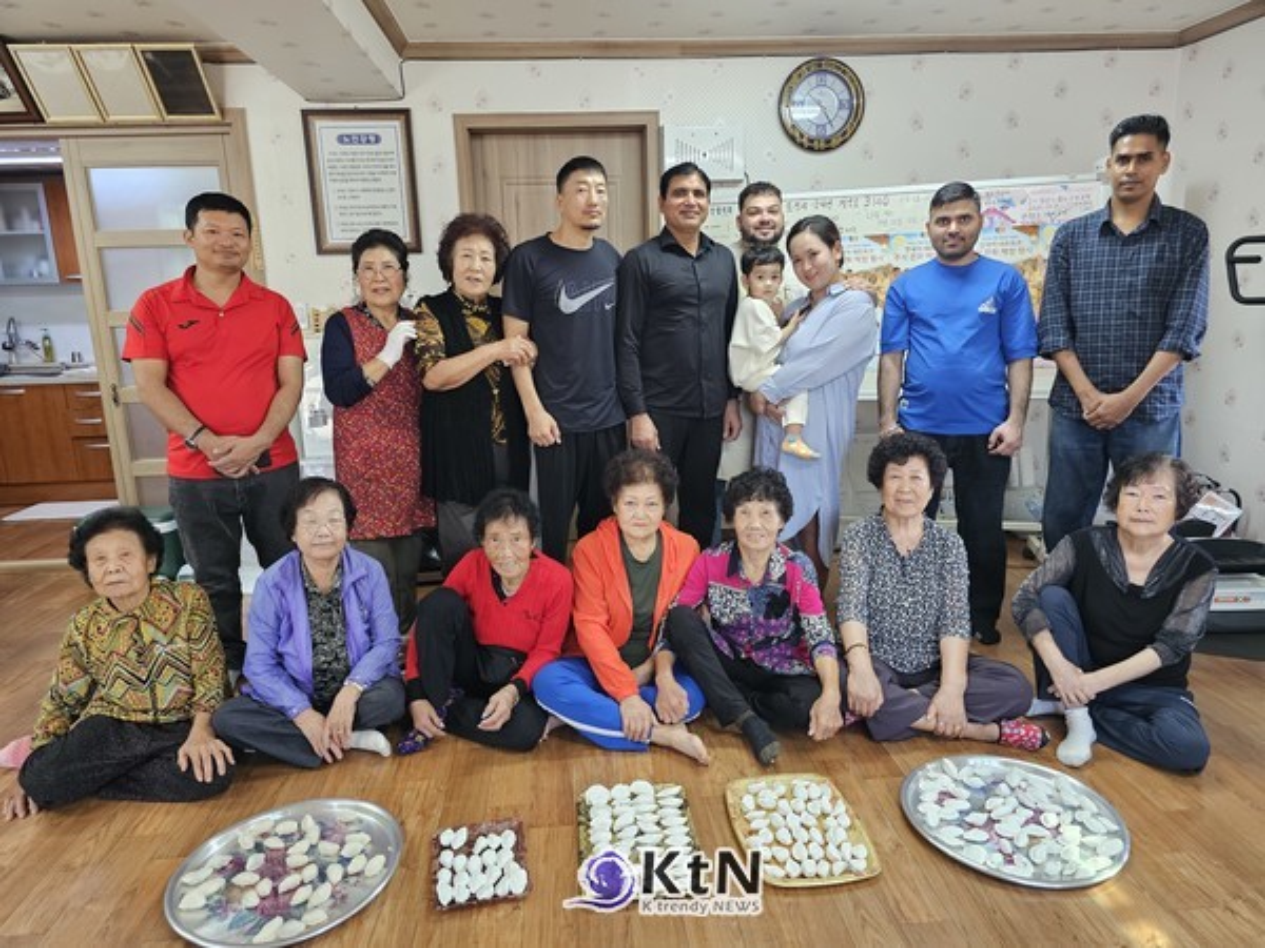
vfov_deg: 58.9
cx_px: 632
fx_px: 841
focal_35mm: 23
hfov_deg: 73.9
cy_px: 474
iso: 320
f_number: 1.7
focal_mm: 6.3
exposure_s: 1/120
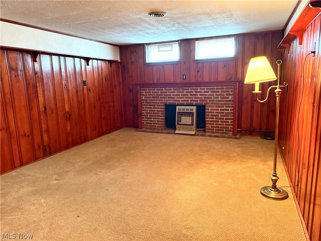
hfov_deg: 71.6
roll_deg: +2.0
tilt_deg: -10.1
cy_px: 120
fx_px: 223
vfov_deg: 56.8
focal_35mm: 24
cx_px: 160
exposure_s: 1/40
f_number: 1.78
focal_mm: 6.76
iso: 640
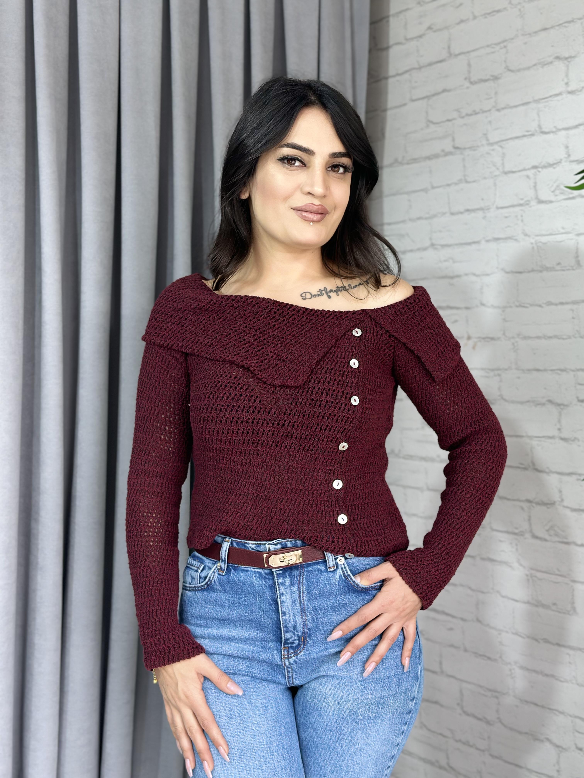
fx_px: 1080
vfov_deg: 39.7
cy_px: 389
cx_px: 292
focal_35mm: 48
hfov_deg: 30.3
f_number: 1.78
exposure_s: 1/100
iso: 64
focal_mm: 6.86
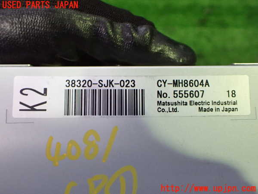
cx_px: 129
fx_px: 224
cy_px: 97
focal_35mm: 30
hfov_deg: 60.0
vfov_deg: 46.8
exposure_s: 1/125
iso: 800
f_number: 2.3
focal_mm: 5.4
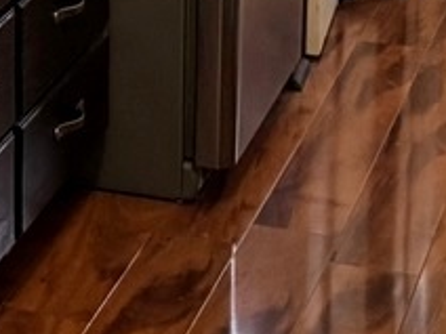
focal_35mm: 163
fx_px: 2100
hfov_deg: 10.2
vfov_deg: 8.8
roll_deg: +2.6
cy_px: -208
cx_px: -688
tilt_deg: -10.4
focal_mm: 6.76
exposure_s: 1/60
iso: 250
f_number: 1.78
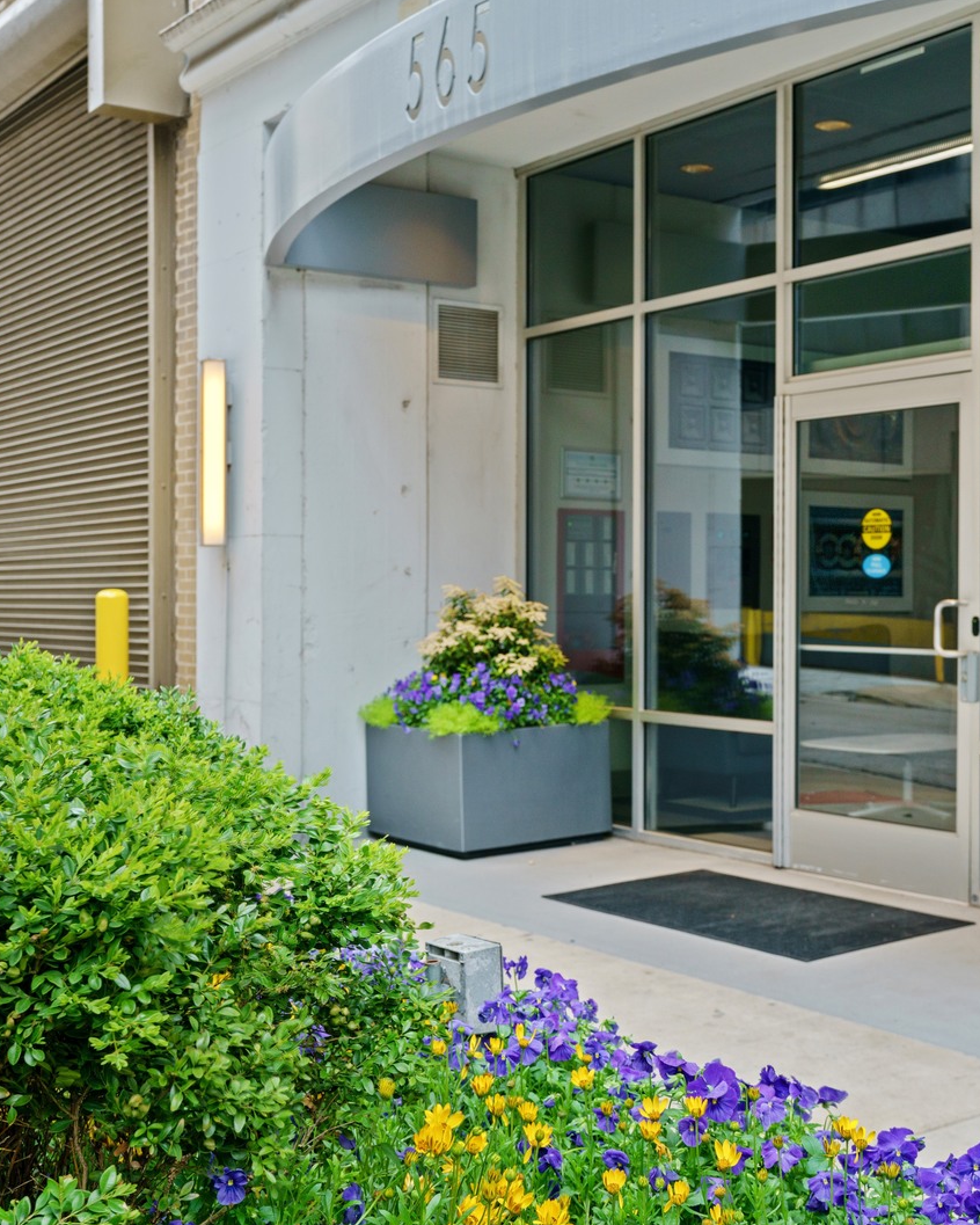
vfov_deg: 40.3
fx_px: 1667
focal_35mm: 46
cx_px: 515
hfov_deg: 32.7
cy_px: 603
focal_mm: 32
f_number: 7.1
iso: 320
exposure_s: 1/30
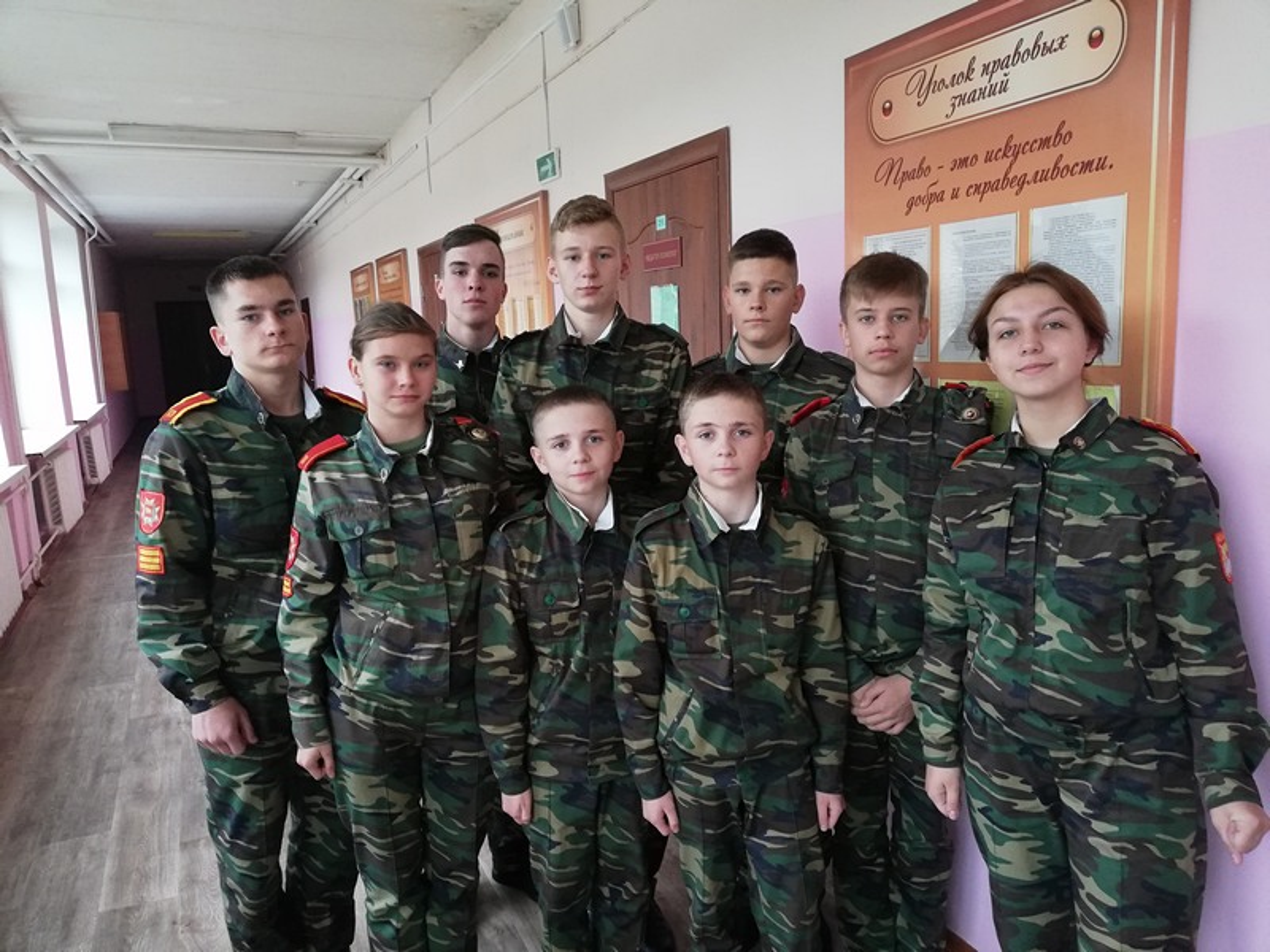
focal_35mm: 26
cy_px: 476
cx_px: 635
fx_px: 954
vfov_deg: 53.1
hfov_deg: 67.3
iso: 320
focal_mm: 3.81
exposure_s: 1/33.3
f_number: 2.2
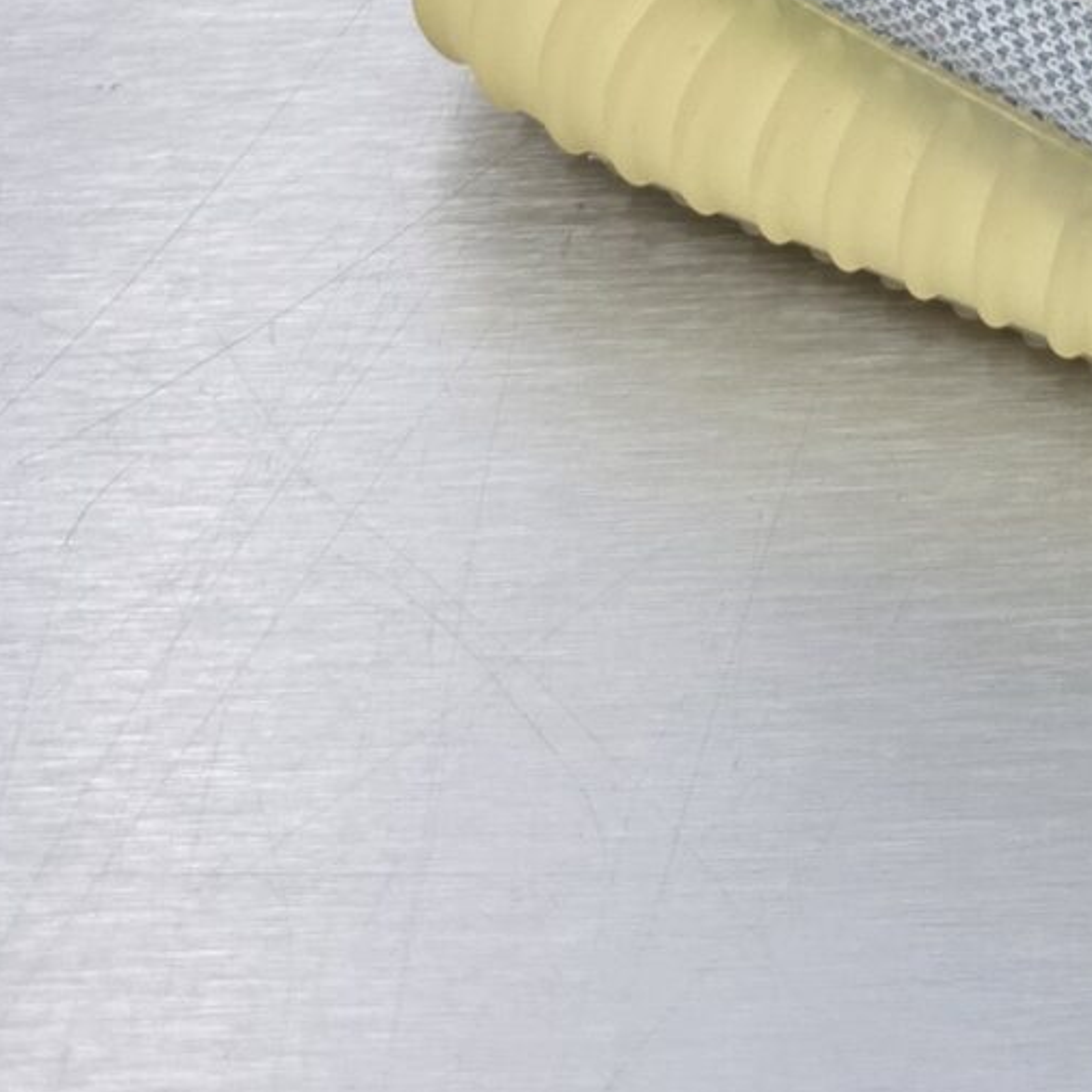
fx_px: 3676
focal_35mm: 103
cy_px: -900
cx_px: 1808
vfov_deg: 14.7
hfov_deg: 15.2
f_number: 1.4
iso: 100
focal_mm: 6.5
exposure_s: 1/100
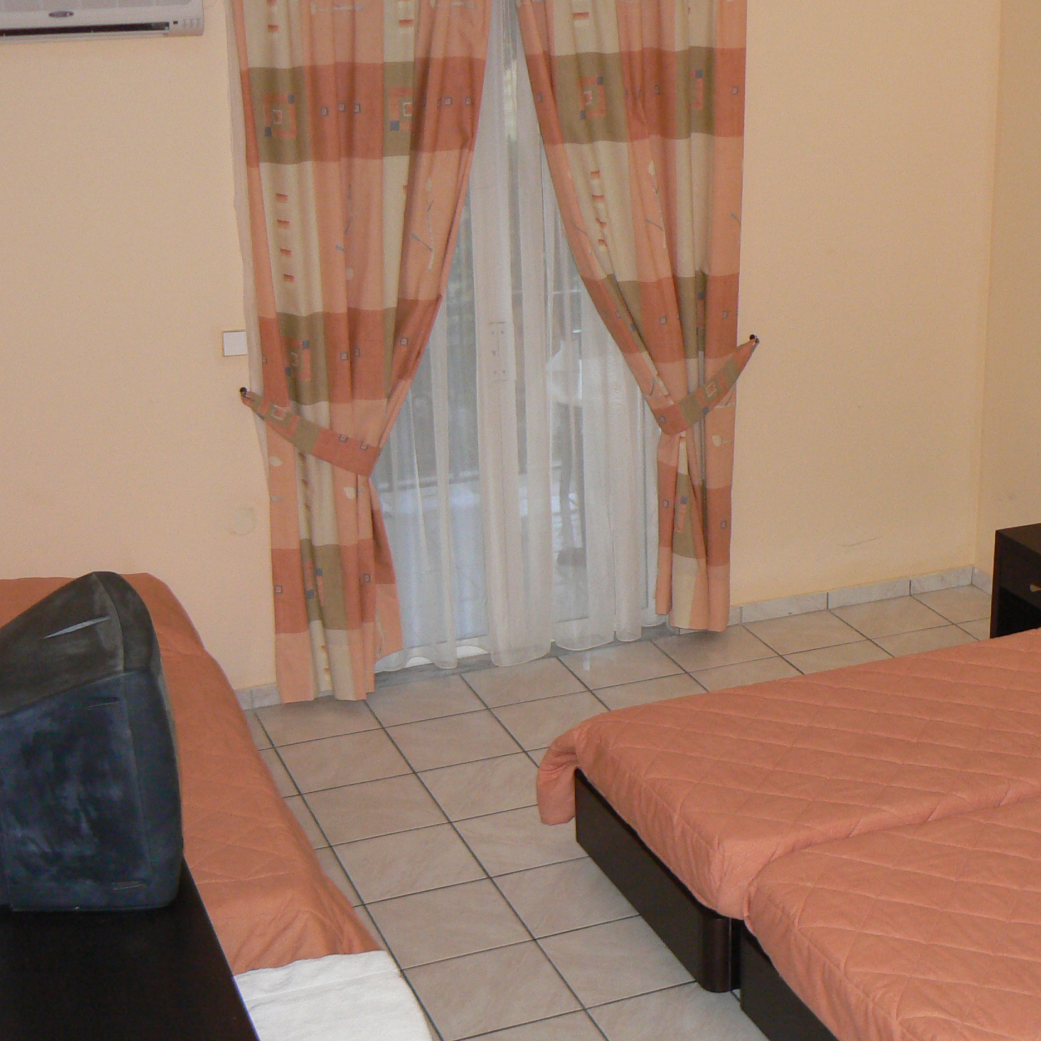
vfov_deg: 31.5
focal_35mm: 54
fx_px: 1837
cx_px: 777
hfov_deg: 31.1
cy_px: 625
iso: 125
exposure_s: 1/30
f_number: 2.8
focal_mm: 6
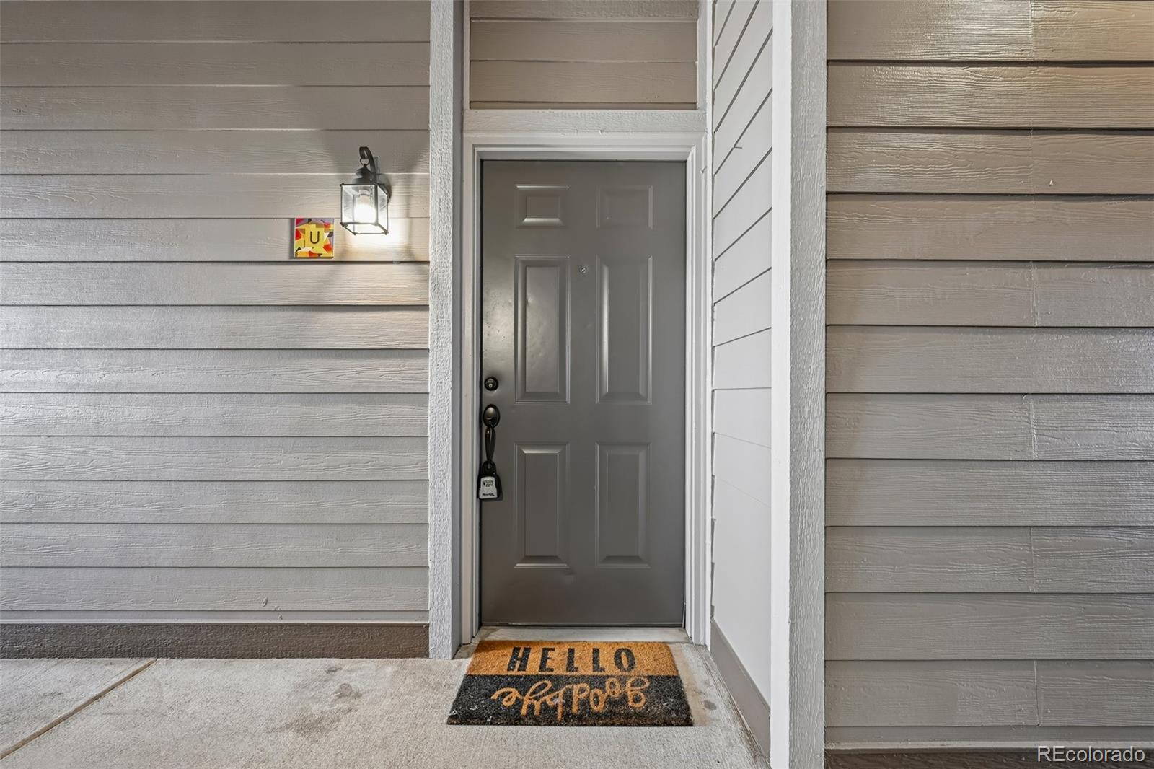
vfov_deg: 81.2
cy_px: 384
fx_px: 449
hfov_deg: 104.3
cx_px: 577
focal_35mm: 14
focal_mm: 14
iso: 400
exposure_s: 3
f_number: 10
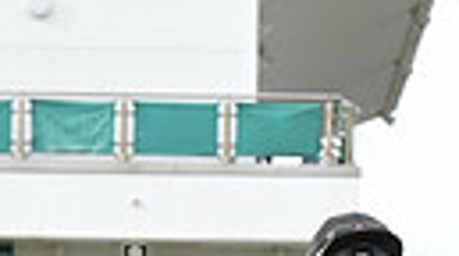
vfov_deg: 3.6
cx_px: 384
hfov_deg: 6.5
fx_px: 4021
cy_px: 684
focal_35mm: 331
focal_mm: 70
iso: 400
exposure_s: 1/500
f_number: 5.6
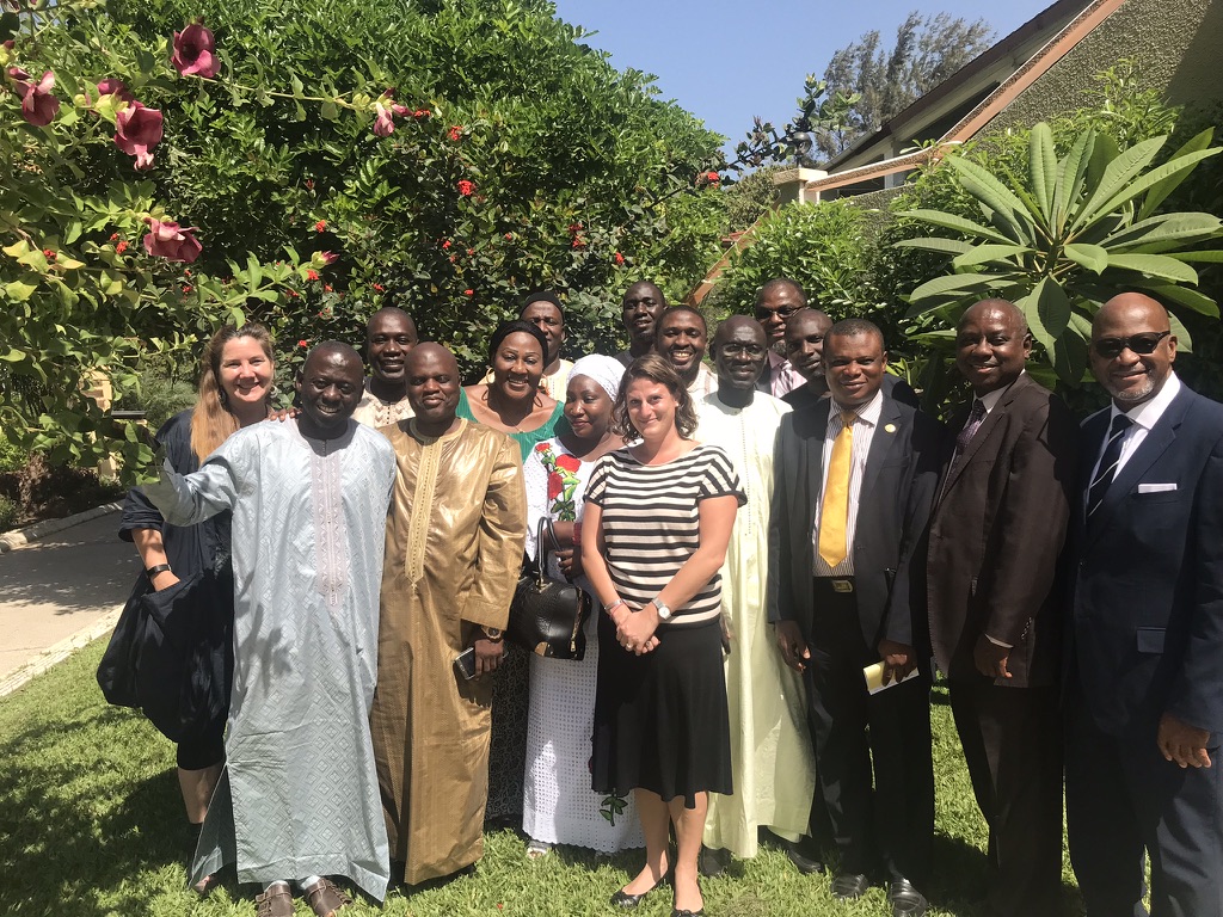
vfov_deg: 49.7
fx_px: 989
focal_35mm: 28
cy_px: 458
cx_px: 612
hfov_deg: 63.4
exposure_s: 1/1742
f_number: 1.8
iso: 20
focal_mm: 3.99
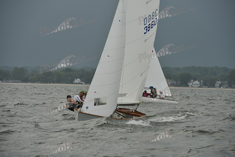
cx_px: 118
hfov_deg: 7.1
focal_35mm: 290
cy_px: 78
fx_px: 1893
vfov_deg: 4.7
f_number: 7.1
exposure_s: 1/800
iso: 400
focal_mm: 290
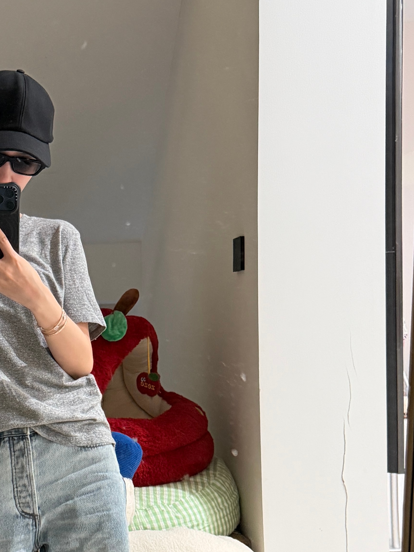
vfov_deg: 35.8
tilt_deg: -17.1
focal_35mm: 53
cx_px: -13
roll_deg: +1.2
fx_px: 845
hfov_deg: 25.9
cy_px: 370
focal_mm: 6.76
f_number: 1.78
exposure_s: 1/50
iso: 640
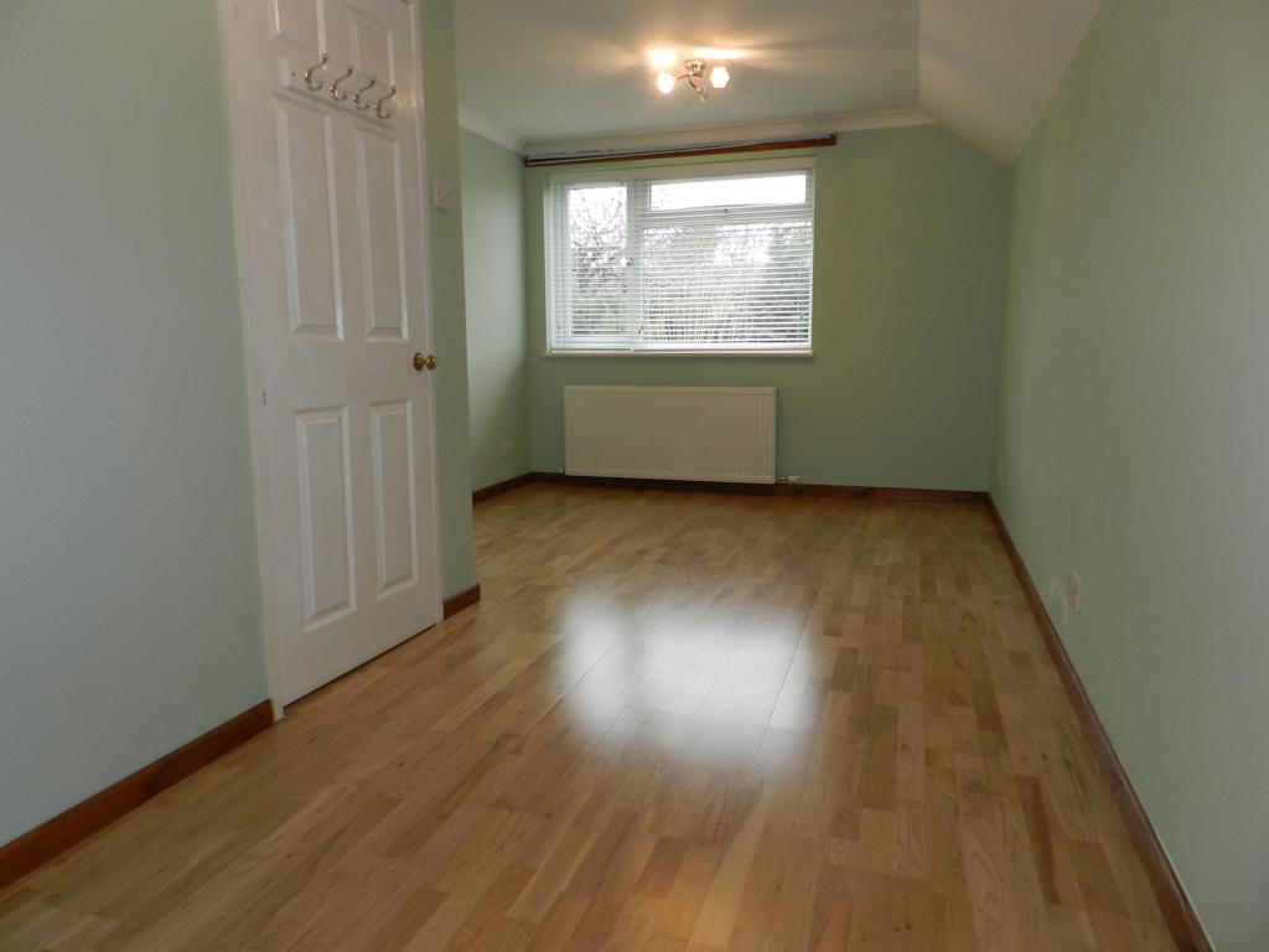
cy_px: 476
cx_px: 634
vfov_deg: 58.9
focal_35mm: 23
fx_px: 843
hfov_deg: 73.9
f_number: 3.4
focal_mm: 4
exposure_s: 1/40
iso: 160
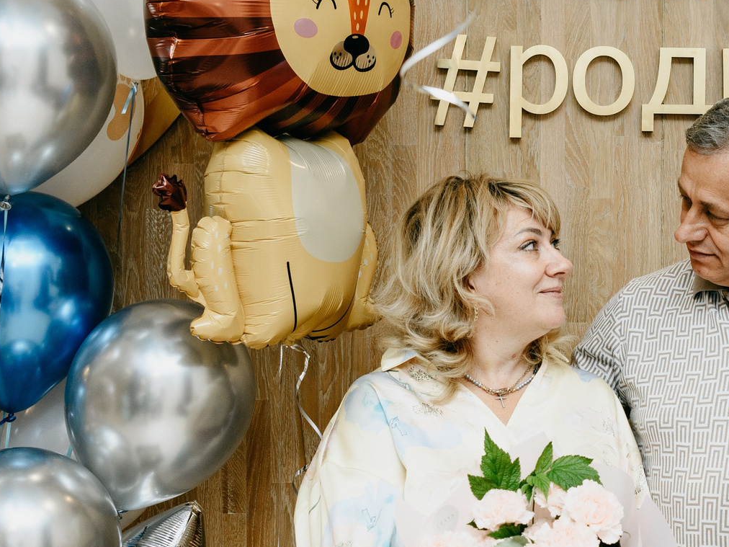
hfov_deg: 22.5
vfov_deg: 17.4
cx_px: 632
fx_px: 1790
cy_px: 293
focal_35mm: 85
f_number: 4.5
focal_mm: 32
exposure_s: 1/160
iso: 200
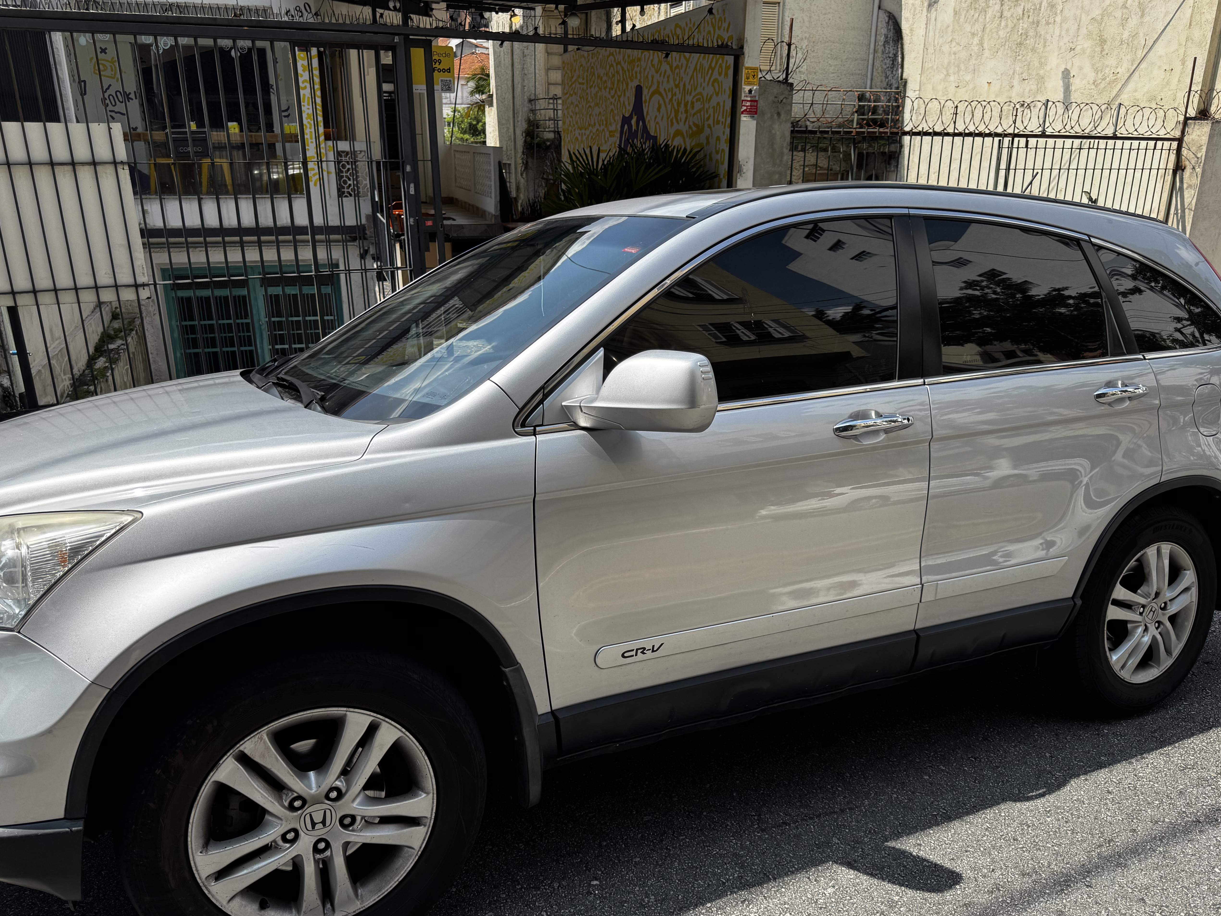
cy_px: 503
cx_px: 633
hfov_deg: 65.3
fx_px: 952
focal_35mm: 27
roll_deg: +0.6
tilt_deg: -20.4
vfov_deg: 51.3
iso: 80
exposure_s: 1/2331
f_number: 1.78
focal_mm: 6.76
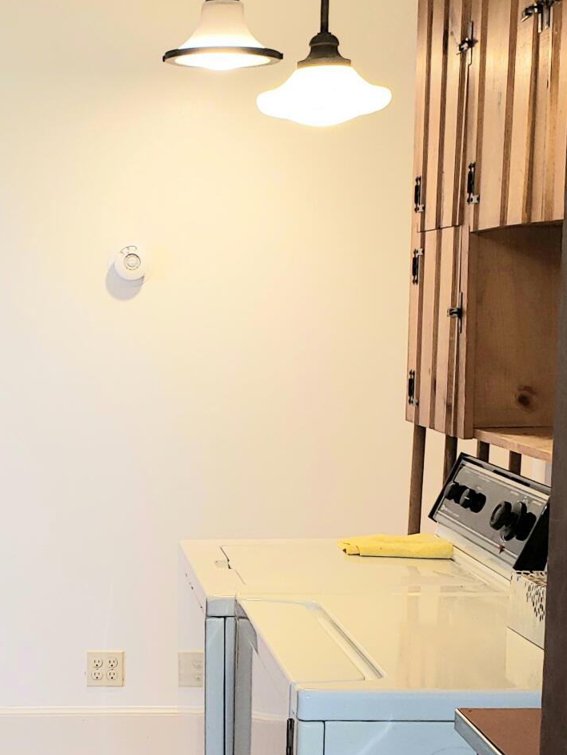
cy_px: 564
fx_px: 1201
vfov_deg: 34.2
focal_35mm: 55
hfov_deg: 25.8
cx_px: 61
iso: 100
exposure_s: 1/24
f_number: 2.4
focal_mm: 4.3
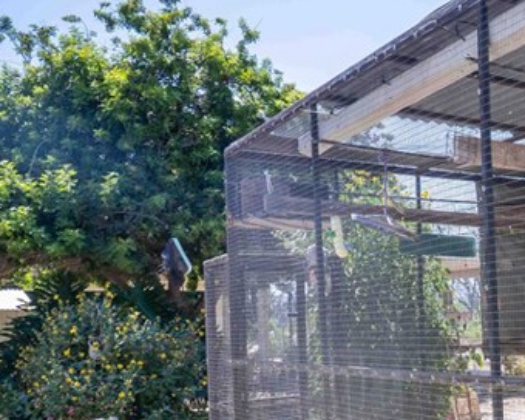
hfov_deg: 31.3
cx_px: 659
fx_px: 746
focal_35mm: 48
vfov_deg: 31.1
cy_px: 299
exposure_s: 1/80
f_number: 7.1
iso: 100
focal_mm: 17
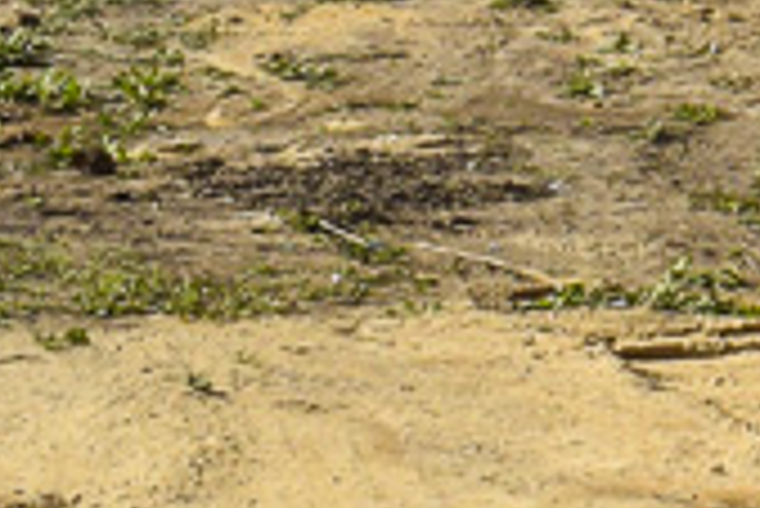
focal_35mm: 255
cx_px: 2563
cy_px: -989
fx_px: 5388
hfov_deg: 6.9
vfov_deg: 5.1
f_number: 10
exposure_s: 1/400
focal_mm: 24
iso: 200
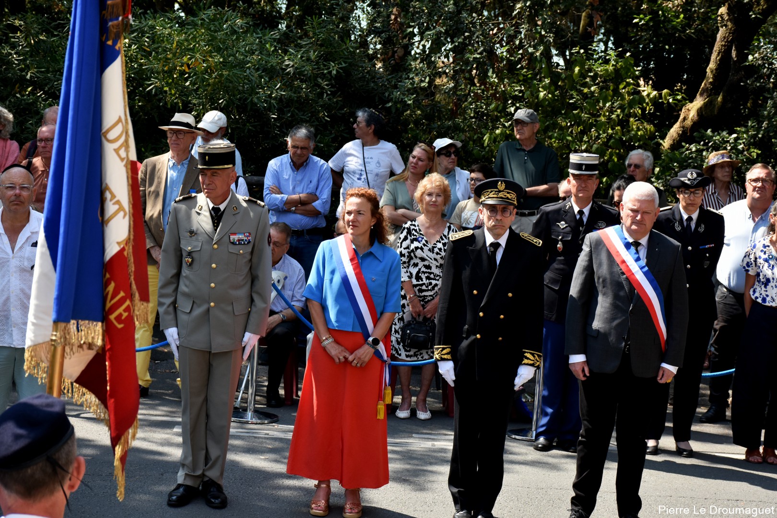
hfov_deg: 22.6
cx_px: 388
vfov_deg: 15.2
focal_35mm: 90
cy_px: 259
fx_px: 1942
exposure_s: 1/500
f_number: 8
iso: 500
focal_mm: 60
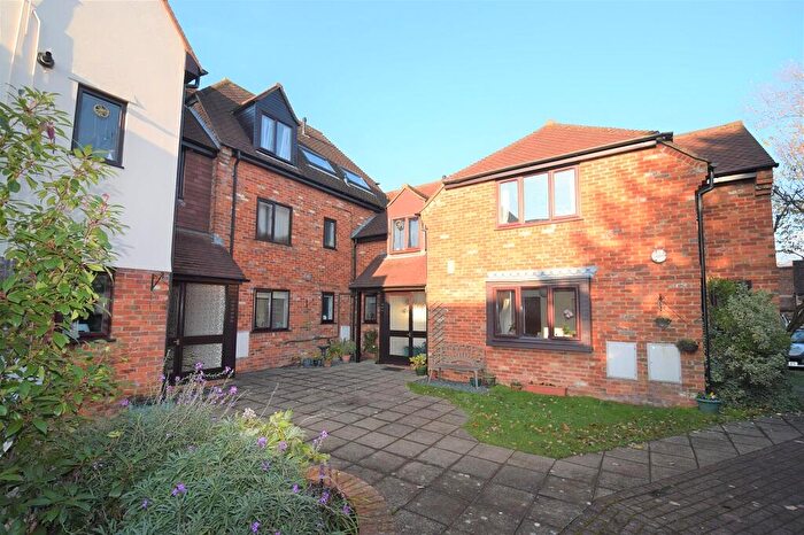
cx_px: 402
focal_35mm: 15
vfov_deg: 77.3
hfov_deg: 100.4
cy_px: 268
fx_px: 335
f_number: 5.6
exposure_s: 1/125
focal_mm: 10
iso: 110
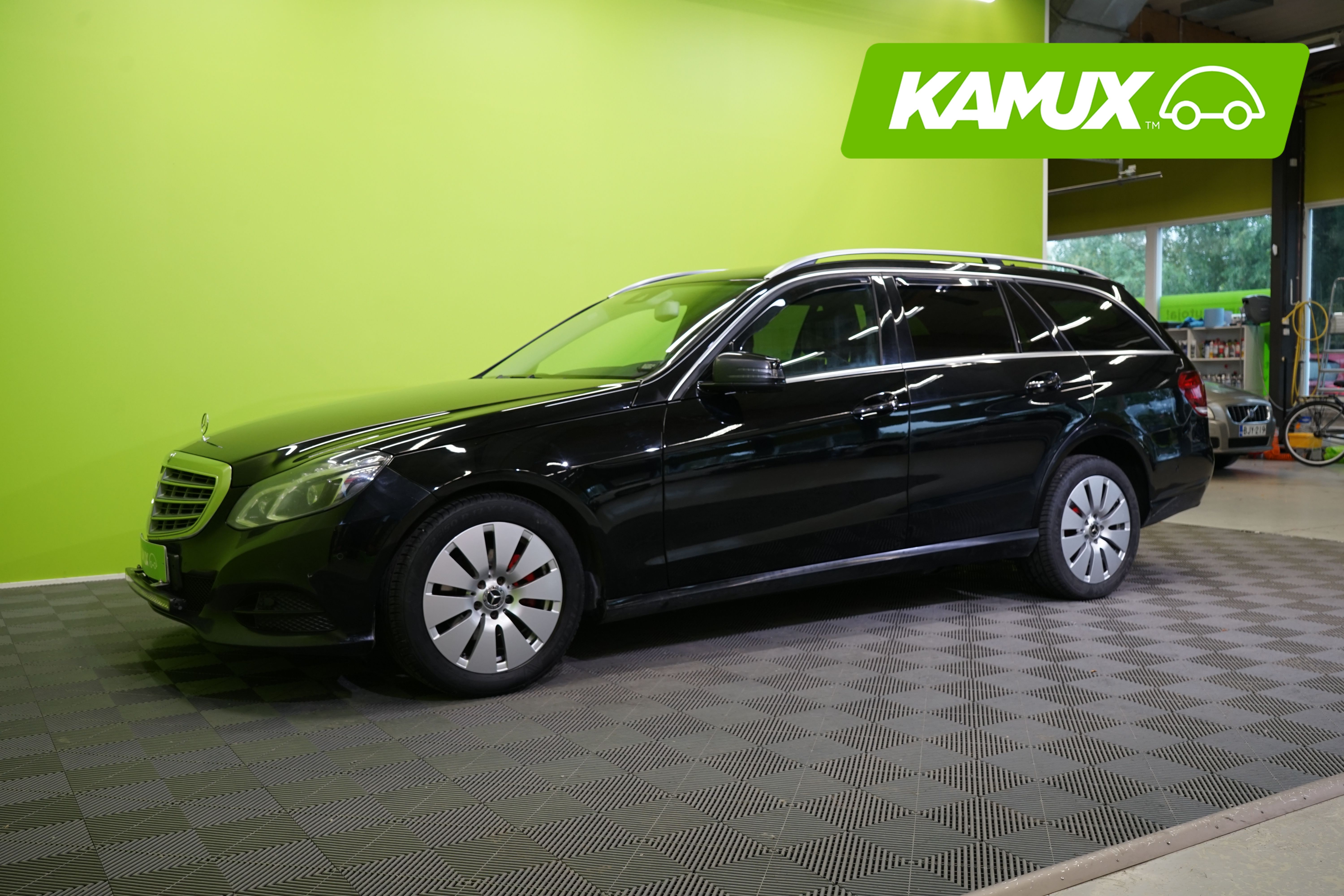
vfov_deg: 41.1
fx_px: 1195
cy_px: 448
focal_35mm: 32
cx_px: 672
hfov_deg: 58.7
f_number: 6.3
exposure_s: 1/30
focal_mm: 32
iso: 640
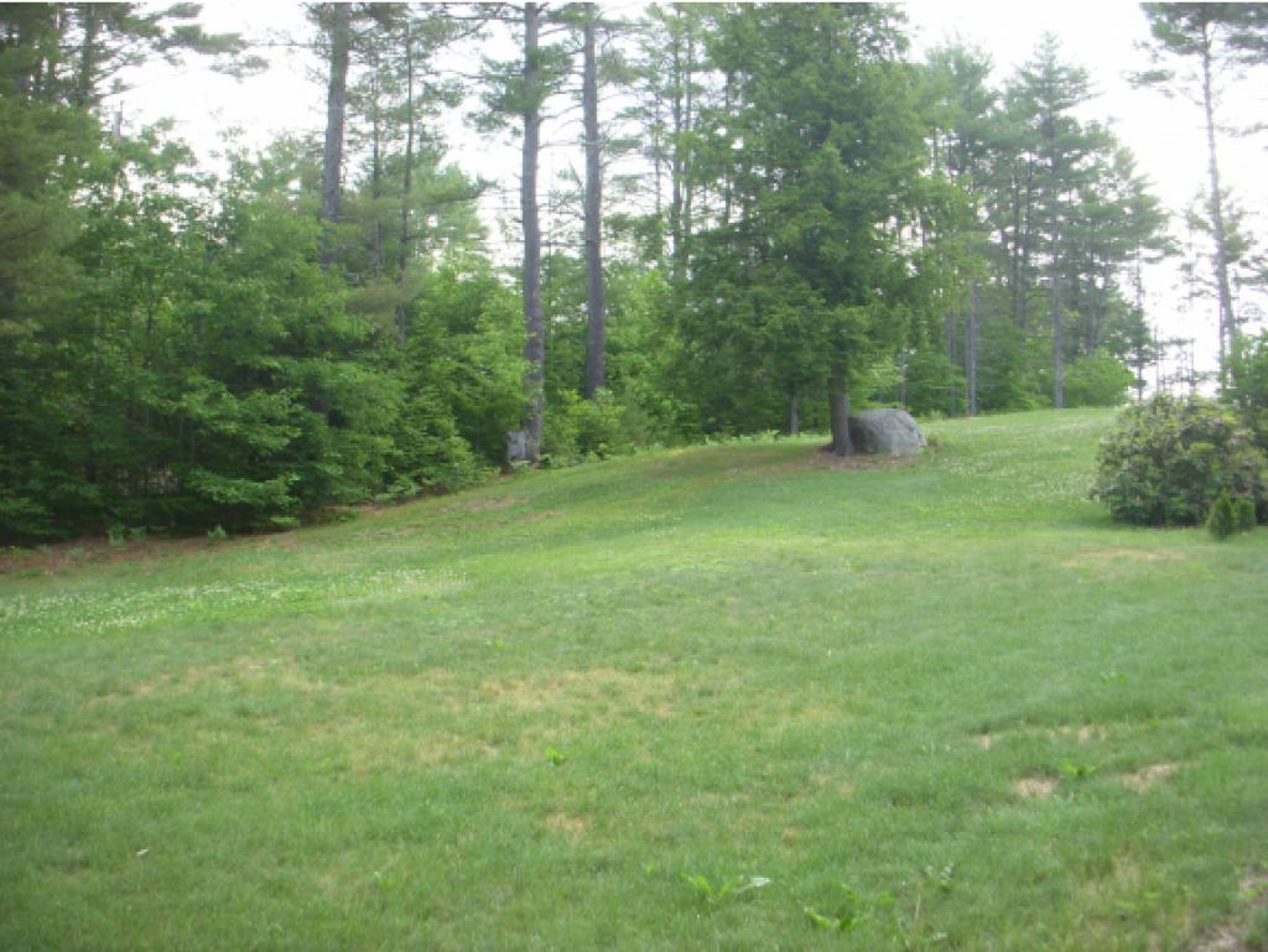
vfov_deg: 37.8
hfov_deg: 49.0
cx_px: 634
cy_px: 476
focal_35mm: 38
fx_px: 1393
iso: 100
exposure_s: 1/100
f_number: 3.3
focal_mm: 6.3
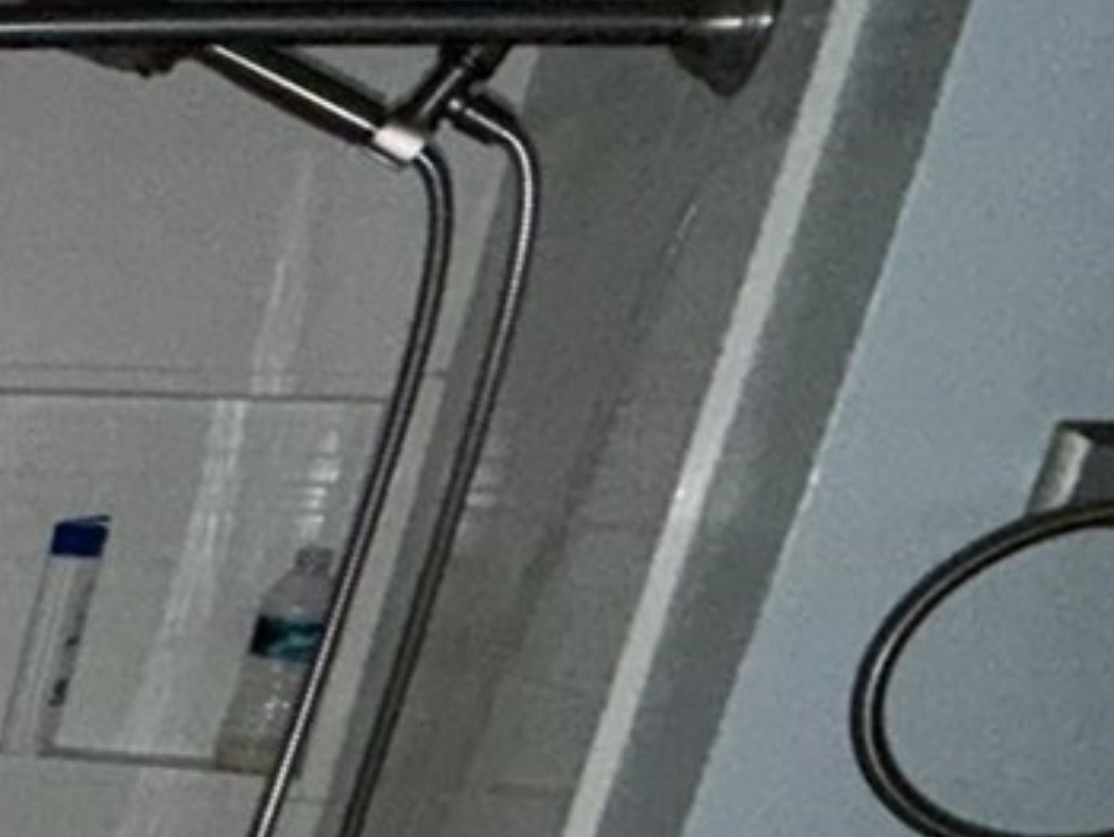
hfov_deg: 18.7
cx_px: -1133
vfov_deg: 20.3
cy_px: 1187
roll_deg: -1.2
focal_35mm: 64
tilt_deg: -20.9
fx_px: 2061
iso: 200
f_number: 2.2
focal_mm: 2.22
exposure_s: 1/40
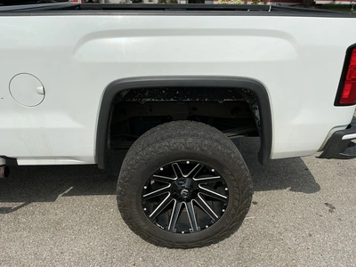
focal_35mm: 28
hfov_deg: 63.4
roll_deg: -1.0
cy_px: 134
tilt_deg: -26.8
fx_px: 288
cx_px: 178
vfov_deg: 49.7
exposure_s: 1/4405
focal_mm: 3
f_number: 1.8
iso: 25
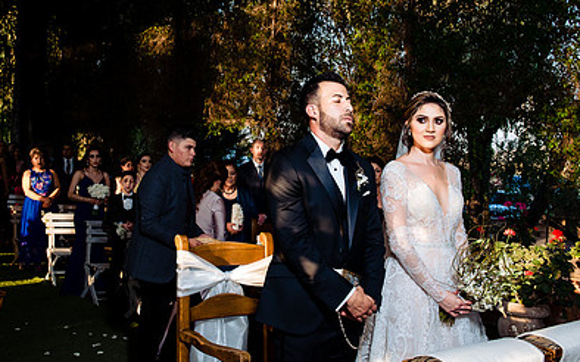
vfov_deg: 26.8
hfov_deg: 41.8
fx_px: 759
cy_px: 145
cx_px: 259
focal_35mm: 48
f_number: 7.1
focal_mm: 32
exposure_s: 1/200
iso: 800
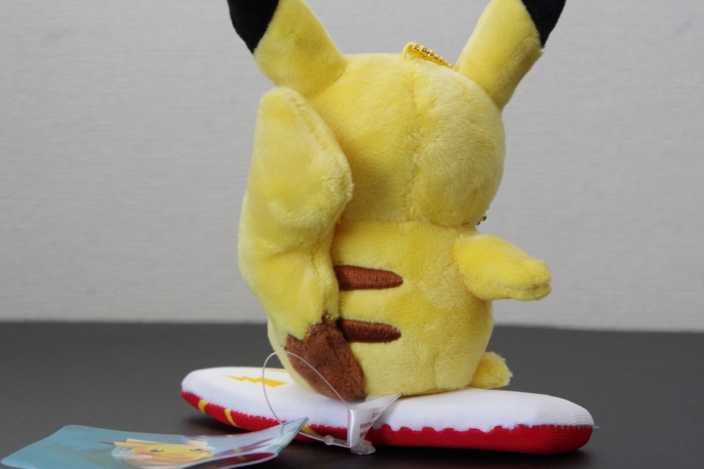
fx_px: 1779
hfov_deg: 22.4
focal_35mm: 91
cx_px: 342
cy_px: 212
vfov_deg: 15.0
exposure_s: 1/15
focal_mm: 48
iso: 800
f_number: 10
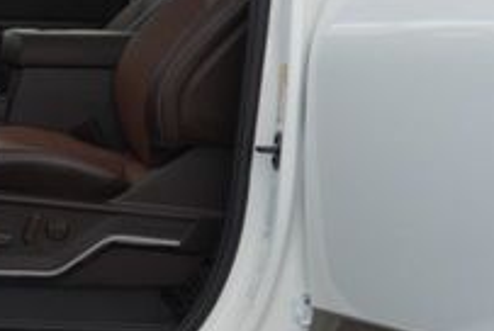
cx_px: -151
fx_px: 1766
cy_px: 234
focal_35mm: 129
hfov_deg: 15.2
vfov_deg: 10.7
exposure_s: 1/200
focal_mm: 17
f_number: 6.3
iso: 100
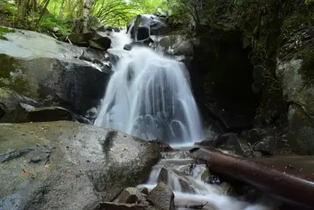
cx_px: 157
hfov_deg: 67.4
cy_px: 105
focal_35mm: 27
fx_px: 236
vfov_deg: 48.0
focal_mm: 18
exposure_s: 1.6
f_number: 16
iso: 1250
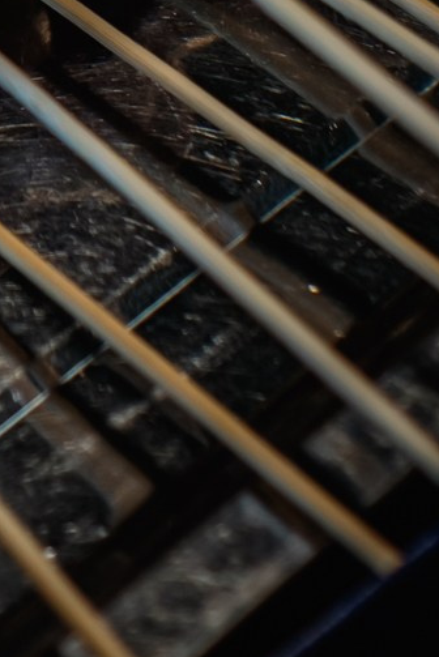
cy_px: -583
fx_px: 3251
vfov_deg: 10.7
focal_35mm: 178
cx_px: -318
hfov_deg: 7.5
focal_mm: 23
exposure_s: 1/80
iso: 200
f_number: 2.2
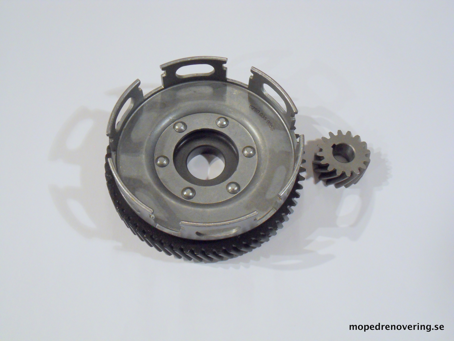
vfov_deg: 32.2
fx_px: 590
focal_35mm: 45
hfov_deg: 42.1
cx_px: 227
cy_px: 170
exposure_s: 1/45
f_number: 4.2
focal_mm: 7.9
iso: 320
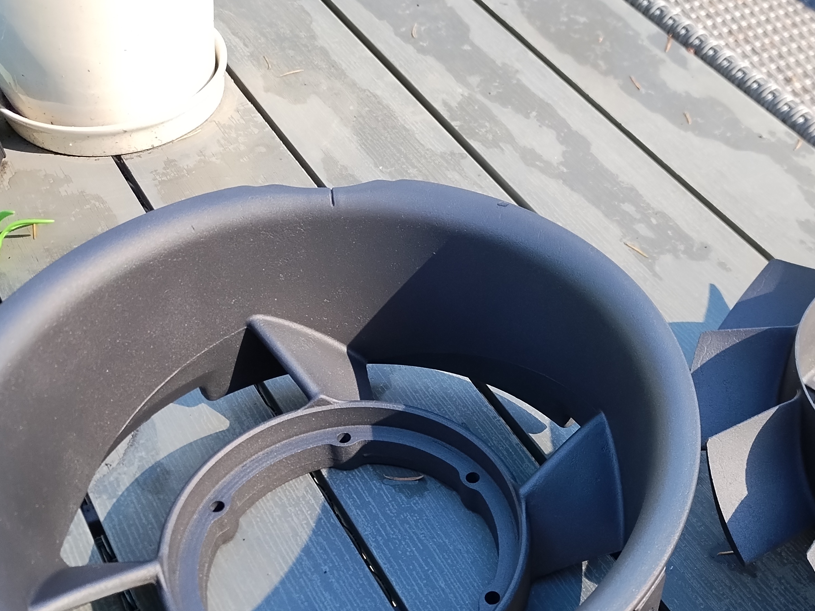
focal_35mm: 42
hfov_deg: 44.0
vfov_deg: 33.2
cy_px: 499
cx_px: 562
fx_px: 989
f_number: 1.7
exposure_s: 1/764
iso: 100
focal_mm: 4.71
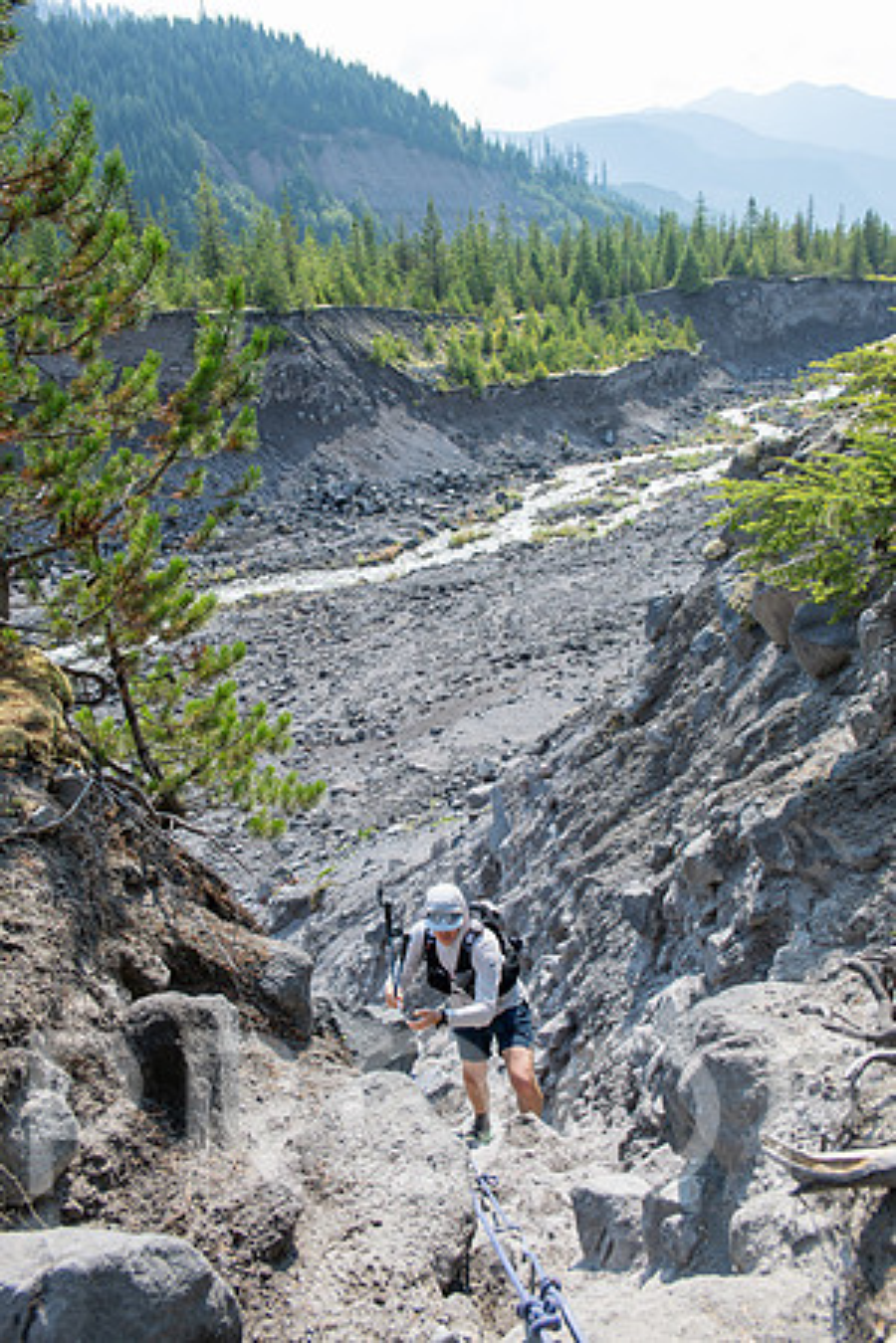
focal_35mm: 29
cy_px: 672
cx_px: 448
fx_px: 1083
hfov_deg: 45.0
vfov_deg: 63.7
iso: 200
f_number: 5
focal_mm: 19.5
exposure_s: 1/1000
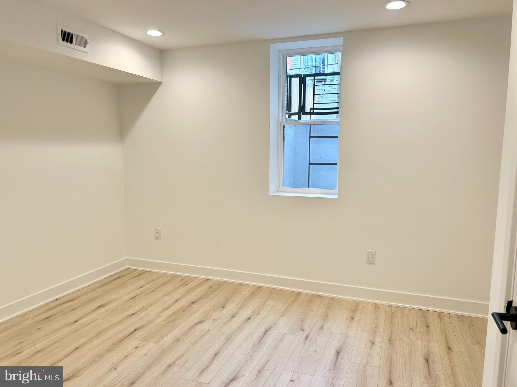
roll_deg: +0.2
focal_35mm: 26
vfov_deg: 53.1
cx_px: 258
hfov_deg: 67.3
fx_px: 388
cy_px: 194
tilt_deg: -6.8
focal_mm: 5.7
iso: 64
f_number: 1.5
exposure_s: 1/163
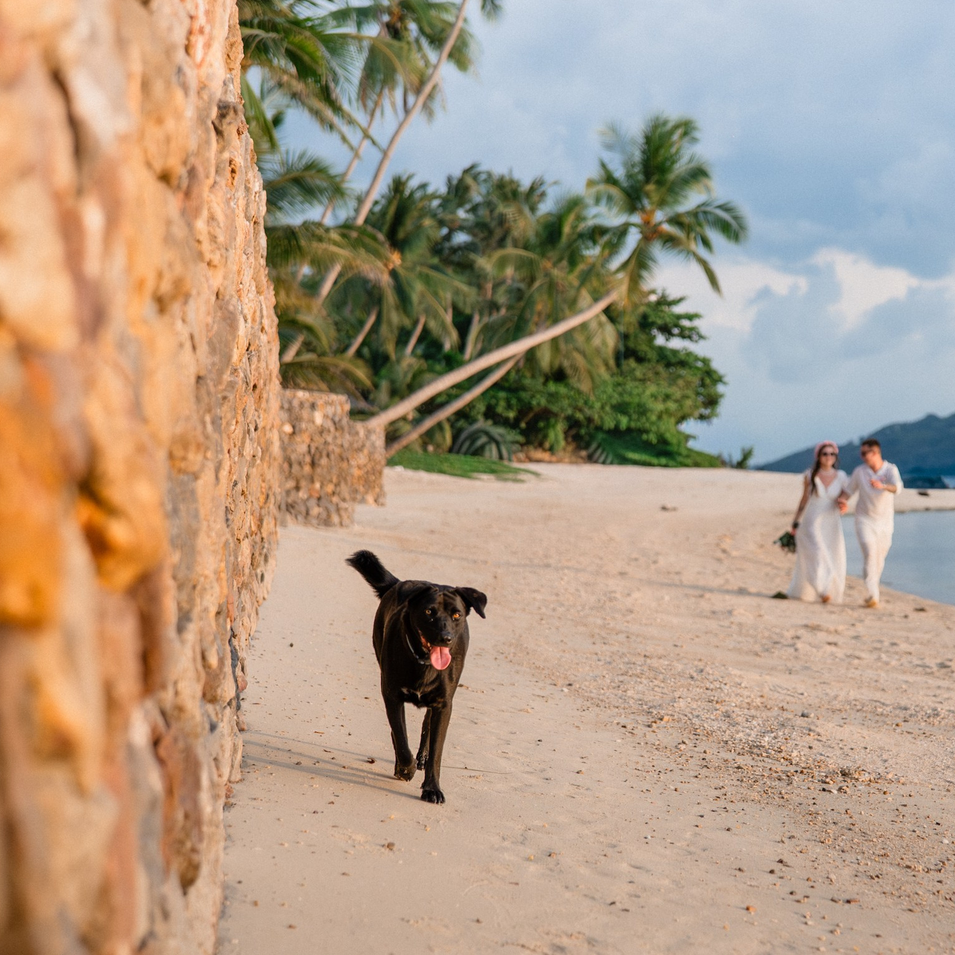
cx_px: 749
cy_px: 515
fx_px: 2154
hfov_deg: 24.6
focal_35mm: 69
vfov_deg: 25.0
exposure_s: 1/8000
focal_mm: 50
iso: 4000
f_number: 2.8
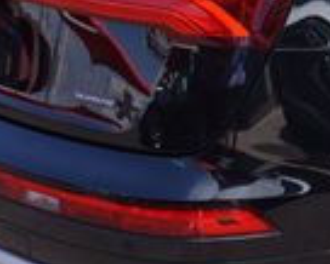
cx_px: 478
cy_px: 10
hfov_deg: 13.1
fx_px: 1361
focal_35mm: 139
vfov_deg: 11.0
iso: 100
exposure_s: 1/80
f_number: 10
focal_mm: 21
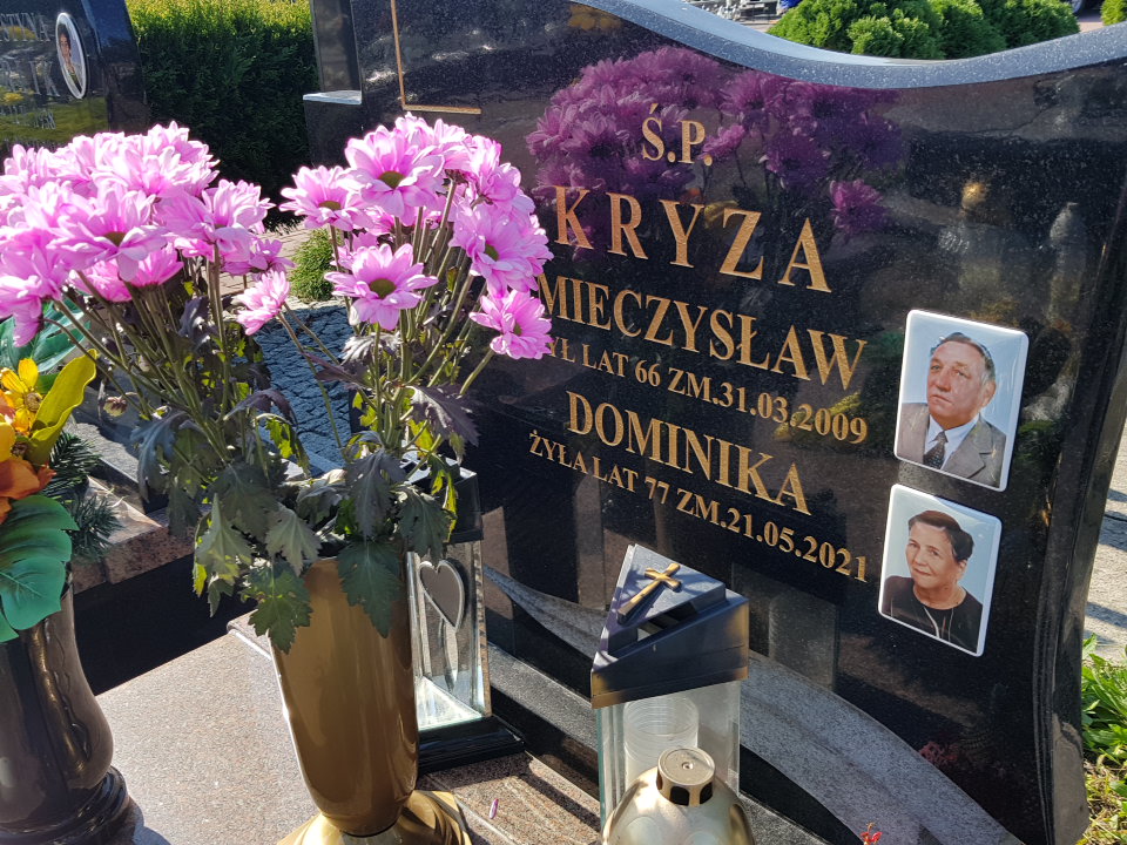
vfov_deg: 53.1
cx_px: 564
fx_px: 846
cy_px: 422
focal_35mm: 26
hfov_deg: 67.3
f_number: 1.7
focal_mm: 4.2
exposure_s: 1/1224
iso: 40
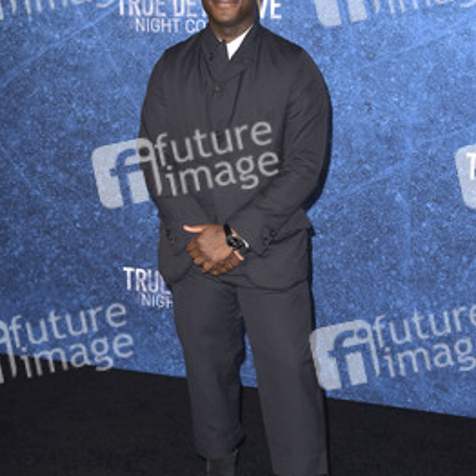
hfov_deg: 26.5
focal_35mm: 65
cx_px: 239
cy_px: 256
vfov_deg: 26.5
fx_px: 1011
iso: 320
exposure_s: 1/250
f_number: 6.3
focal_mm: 50
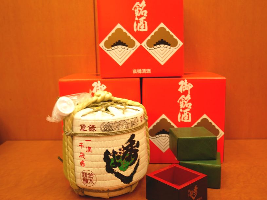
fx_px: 278
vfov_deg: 39.7
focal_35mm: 36
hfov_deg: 51.3
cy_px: 100
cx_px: 134
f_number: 4.2
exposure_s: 1/60
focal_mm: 18
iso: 800
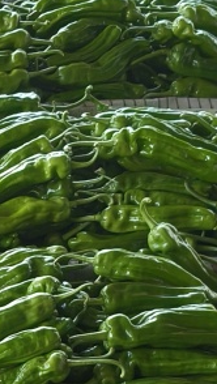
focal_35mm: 154
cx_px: -116
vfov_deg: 13.4
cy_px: 501
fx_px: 1571
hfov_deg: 7.7
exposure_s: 1/100
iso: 80
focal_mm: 4.84
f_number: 1.8
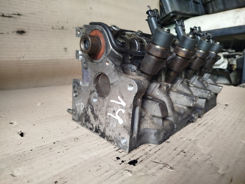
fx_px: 170
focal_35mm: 24
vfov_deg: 56.8
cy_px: 92
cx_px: 122
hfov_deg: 71.6
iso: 200
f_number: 1.7
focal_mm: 5.31
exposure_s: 1/50
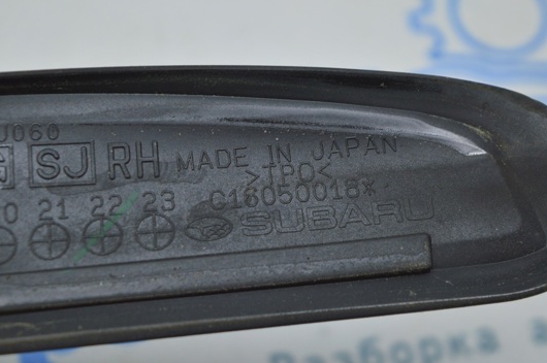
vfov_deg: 13.7
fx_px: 1512
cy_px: 163
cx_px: 247
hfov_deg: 20.5
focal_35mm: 100
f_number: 5.6
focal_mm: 55
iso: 400
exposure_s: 1/40
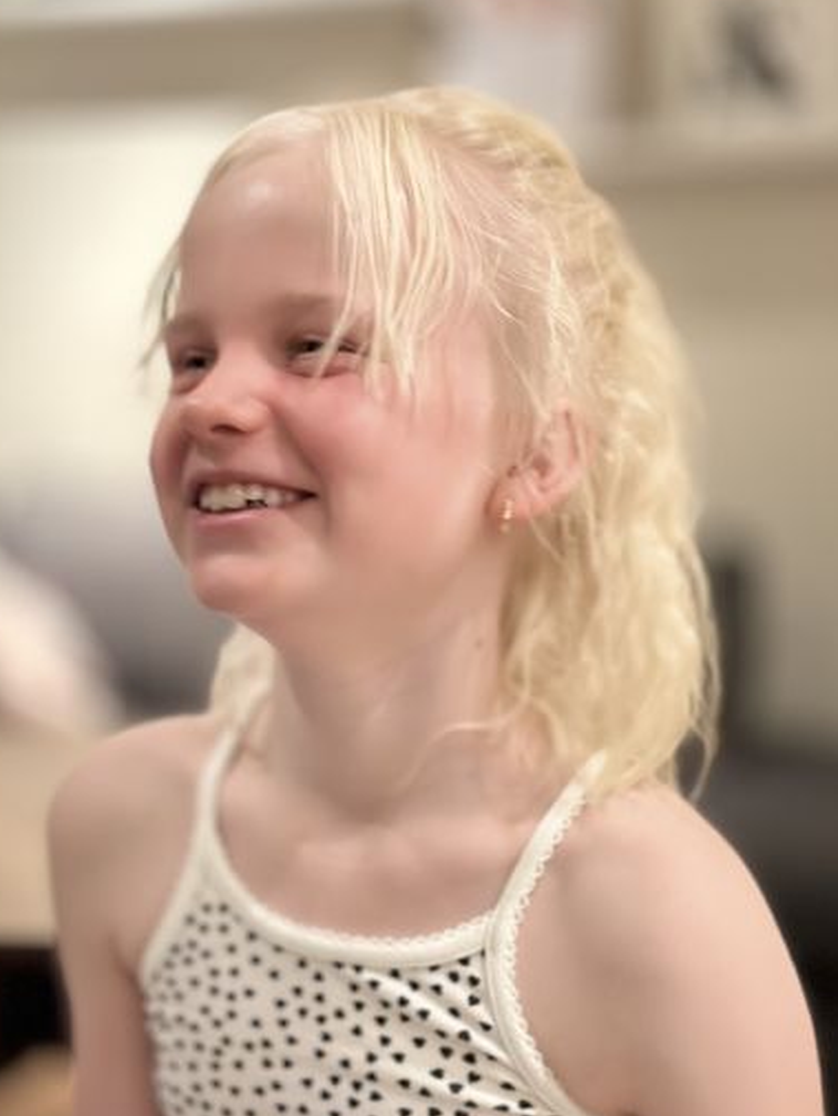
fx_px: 1839
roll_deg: -2.4
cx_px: 358
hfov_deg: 25.6
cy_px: 528
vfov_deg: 33.8
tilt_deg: -1.6
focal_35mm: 57
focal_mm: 6.86
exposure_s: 1/30
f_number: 1.78
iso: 800
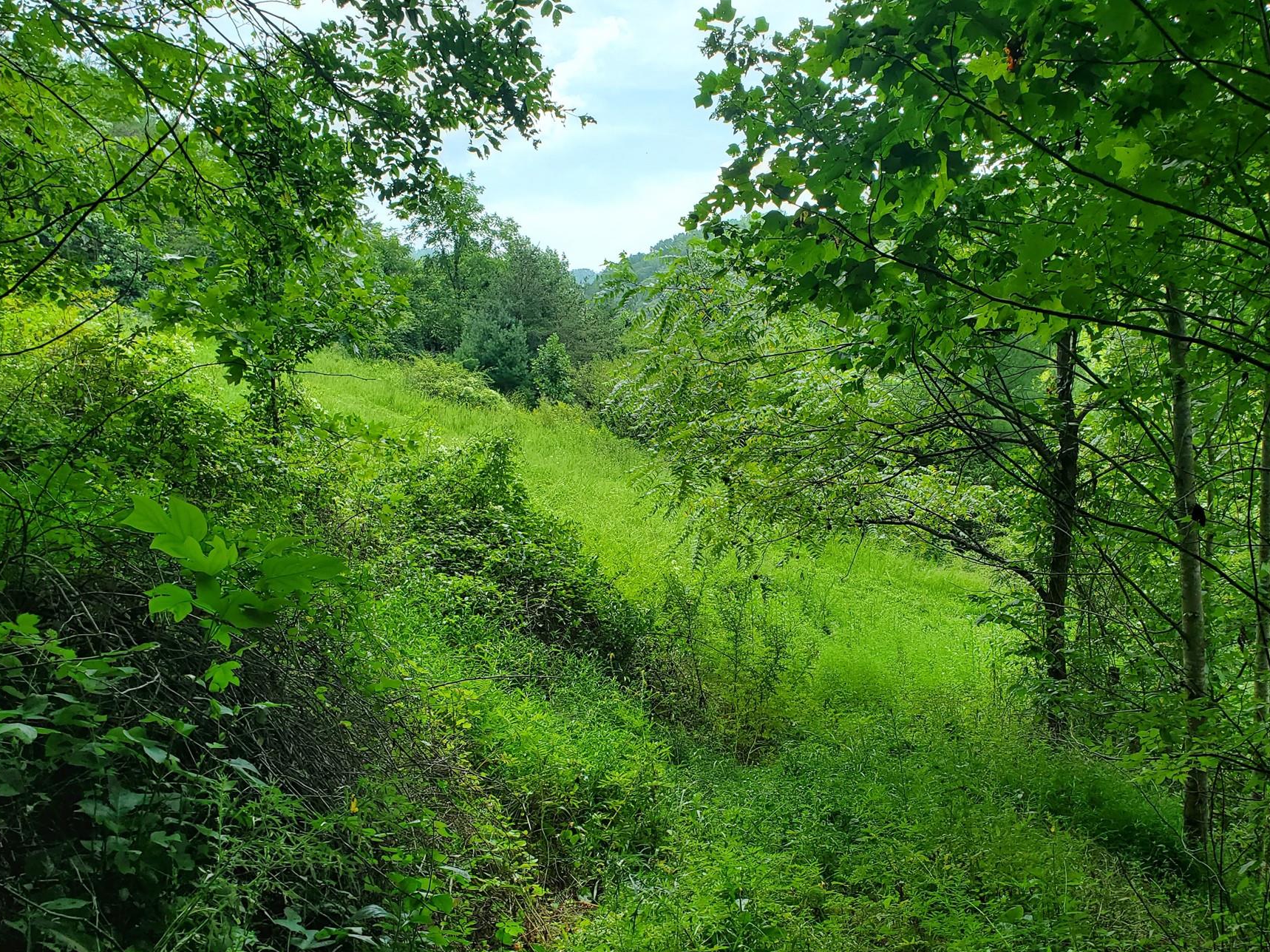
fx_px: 1137
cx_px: 728
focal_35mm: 31
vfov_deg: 45.4
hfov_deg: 58.1
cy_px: 509
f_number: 2.4
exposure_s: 1/623
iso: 50
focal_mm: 4.3
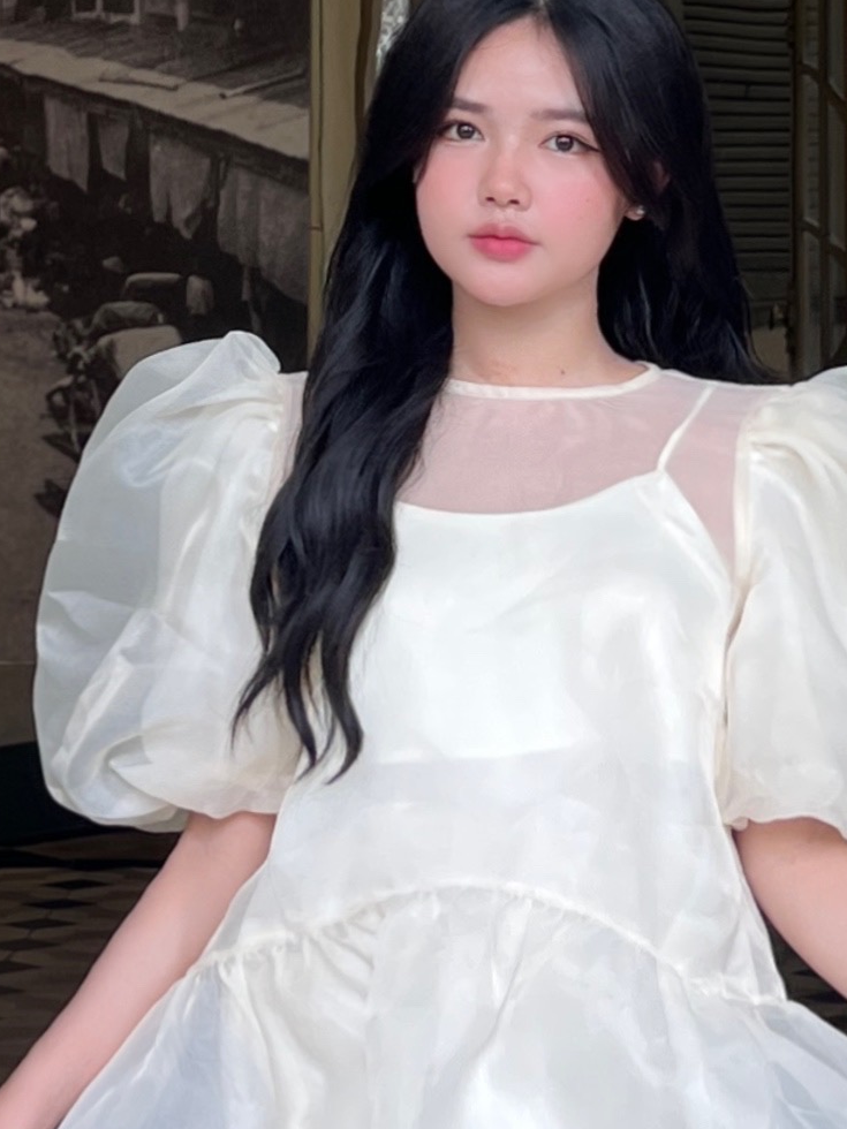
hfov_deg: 13.8
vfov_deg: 18.4
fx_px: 3491
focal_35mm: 107
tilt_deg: +0.8
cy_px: 548
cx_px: 423
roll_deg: +0.3
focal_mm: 5.7
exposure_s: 1/121
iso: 40
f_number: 1.5
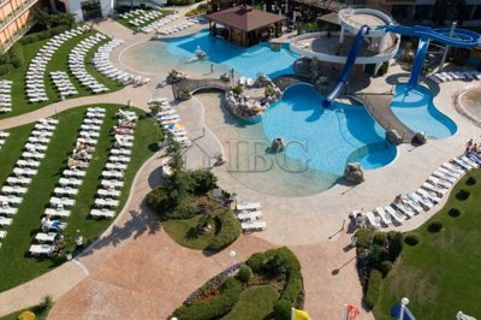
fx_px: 441
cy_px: 160
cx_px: 240
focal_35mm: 33
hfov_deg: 57.3
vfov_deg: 39.9
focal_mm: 22
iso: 100
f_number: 8
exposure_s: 1/250
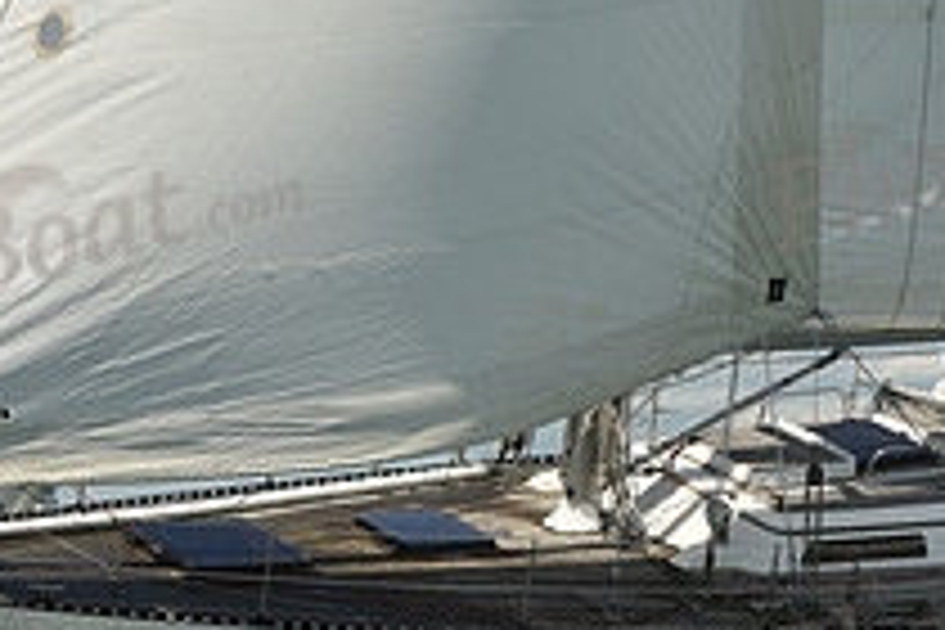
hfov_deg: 9.9
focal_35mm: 207
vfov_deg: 6.6
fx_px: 5433
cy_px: 430
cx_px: 540
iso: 320
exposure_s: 1/800
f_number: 13
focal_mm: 75
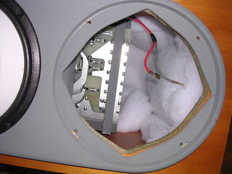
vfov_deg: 37.7
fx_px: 255
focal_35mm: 38
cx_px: 116
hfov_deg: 49.0
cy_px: 87
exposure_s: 1/60.1
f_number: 2.8
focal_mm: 5.8
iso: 100
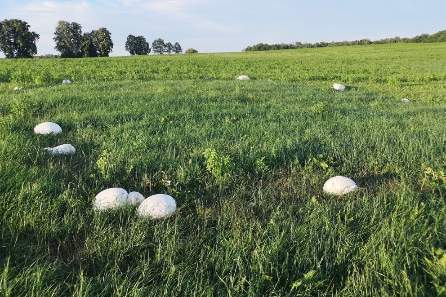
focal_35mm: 29
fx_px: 359
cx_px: 219
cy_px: 155
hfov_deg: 63.7
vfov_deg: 44.9
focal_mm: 5.58
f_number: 1.8
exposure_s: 1/1065
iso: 50
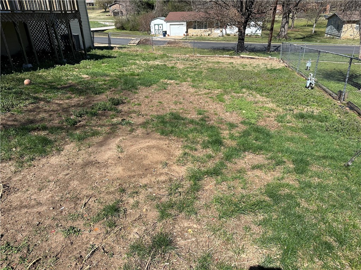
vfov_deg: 56.8
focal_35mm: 24
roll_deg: +1.8
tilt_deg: -26.4
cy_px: 135
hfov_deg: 71.6
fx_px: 250
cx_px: 180
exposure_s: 1/3356
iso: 80
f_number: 1.78
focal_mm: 6.86
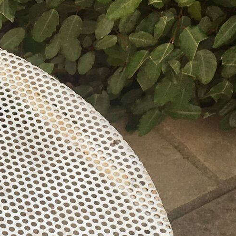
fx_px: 818
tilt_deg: -56.7
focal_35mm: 106
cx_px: -155
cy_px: 258
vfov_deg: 16.0
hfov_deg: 14.8
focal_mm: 4.15
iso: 25
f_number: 2.2
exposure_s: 1/938
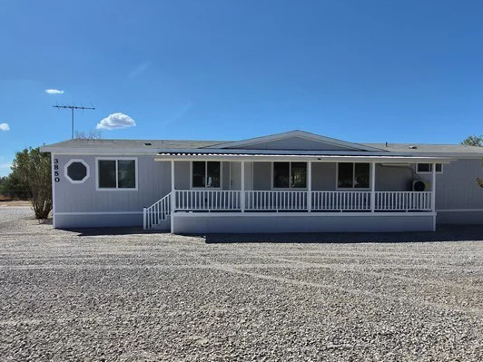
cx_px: 232
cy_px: 205
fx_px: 349
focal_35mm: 25
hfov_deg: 69.4
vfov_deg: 54.7
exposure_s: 1/2216
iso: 25
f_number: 2.2
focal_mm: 1.7
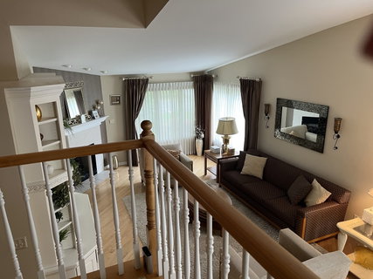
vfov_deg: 53.0
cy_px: 140
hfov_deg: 67.3
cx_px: 186
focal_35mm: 26
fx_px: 280
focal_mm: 5.1
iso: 160
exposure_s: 1/60
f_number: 1.6
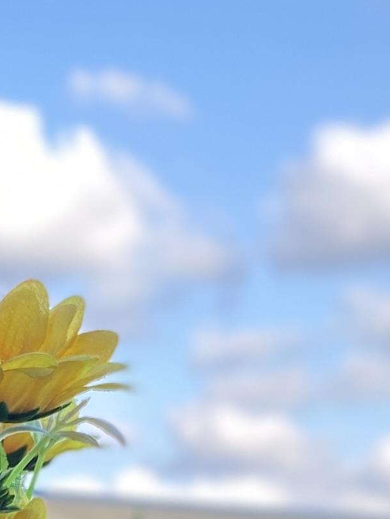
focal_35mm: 130
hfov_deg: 11.1
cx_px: -157
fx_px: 1952
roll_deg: +1.5
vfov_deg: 13.7
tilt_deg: -5.0
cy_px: 904
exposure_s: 1/226
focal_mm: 4.25
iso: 32
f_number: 1.8
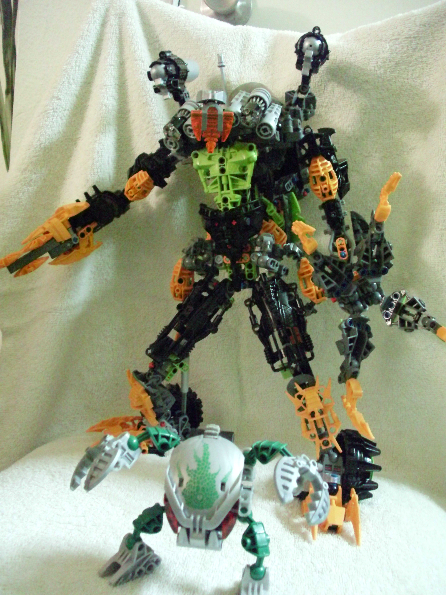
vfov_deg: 49.0
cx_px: 223
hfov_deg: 37.7
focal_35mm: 38
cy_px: 298
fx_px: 653
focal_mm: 6.3
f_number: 3.1
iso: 1600
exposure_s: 1/9
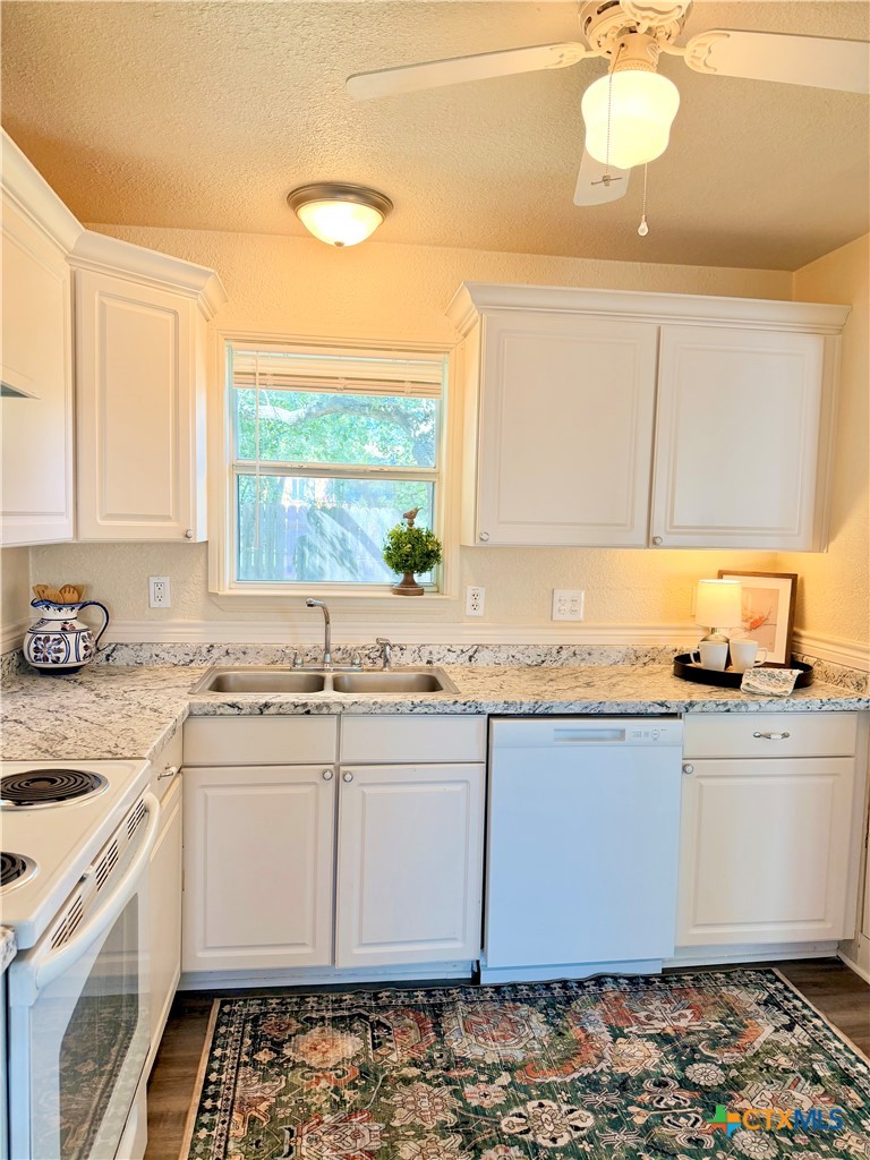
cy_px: 580
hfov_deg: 56.8
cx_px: 435
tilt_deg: -4.7
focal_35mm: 24
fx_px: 804
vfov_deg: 71.6
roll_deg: -1.9
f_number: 1.78
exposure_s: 1/120
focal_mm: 6.76
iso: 125
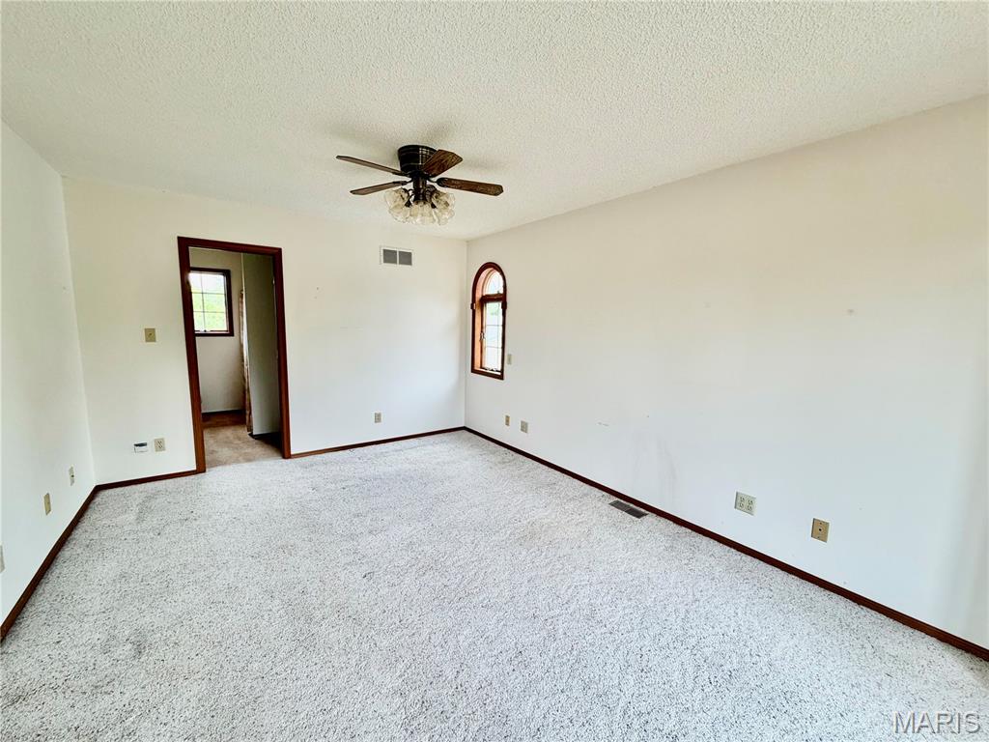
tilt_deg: -7.0
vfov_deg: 85.7
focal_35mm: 14
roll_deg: -1.3
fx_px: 400
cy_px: 371
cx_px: 494
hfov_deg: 102.1
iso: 64
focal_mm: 2.22
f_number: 2.2
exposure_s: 1/120
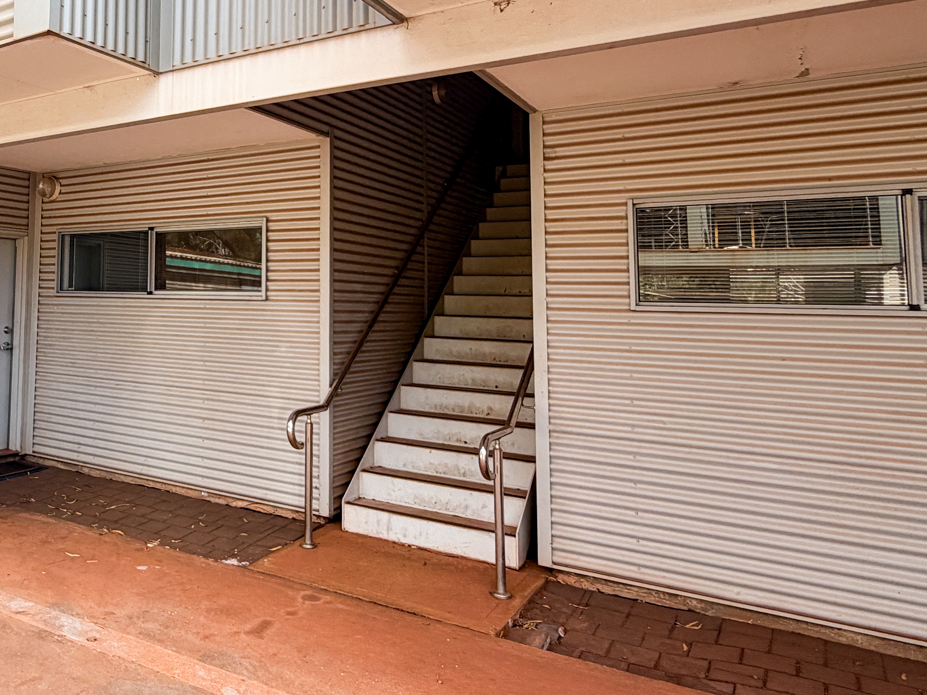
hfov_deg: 55.0
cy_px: 233
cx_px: 161
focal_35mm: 30
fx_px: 803
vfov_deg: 46.1
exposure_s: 1/400
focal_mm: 2.22
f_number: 2.2
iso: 50
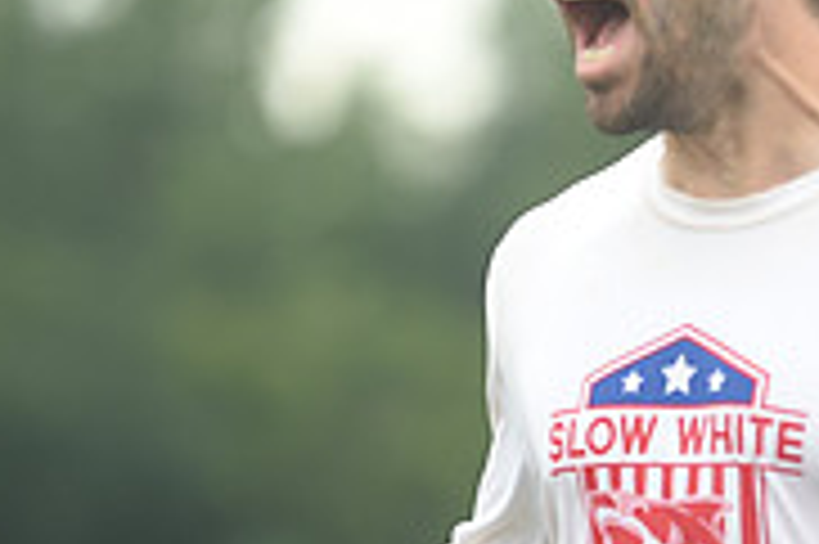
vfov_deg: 2.3
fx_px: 13433
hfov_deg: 3.5
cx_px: 738
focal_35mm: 591
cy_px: 272
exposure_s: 1/1000
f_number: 2.8
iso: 320
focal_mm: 185
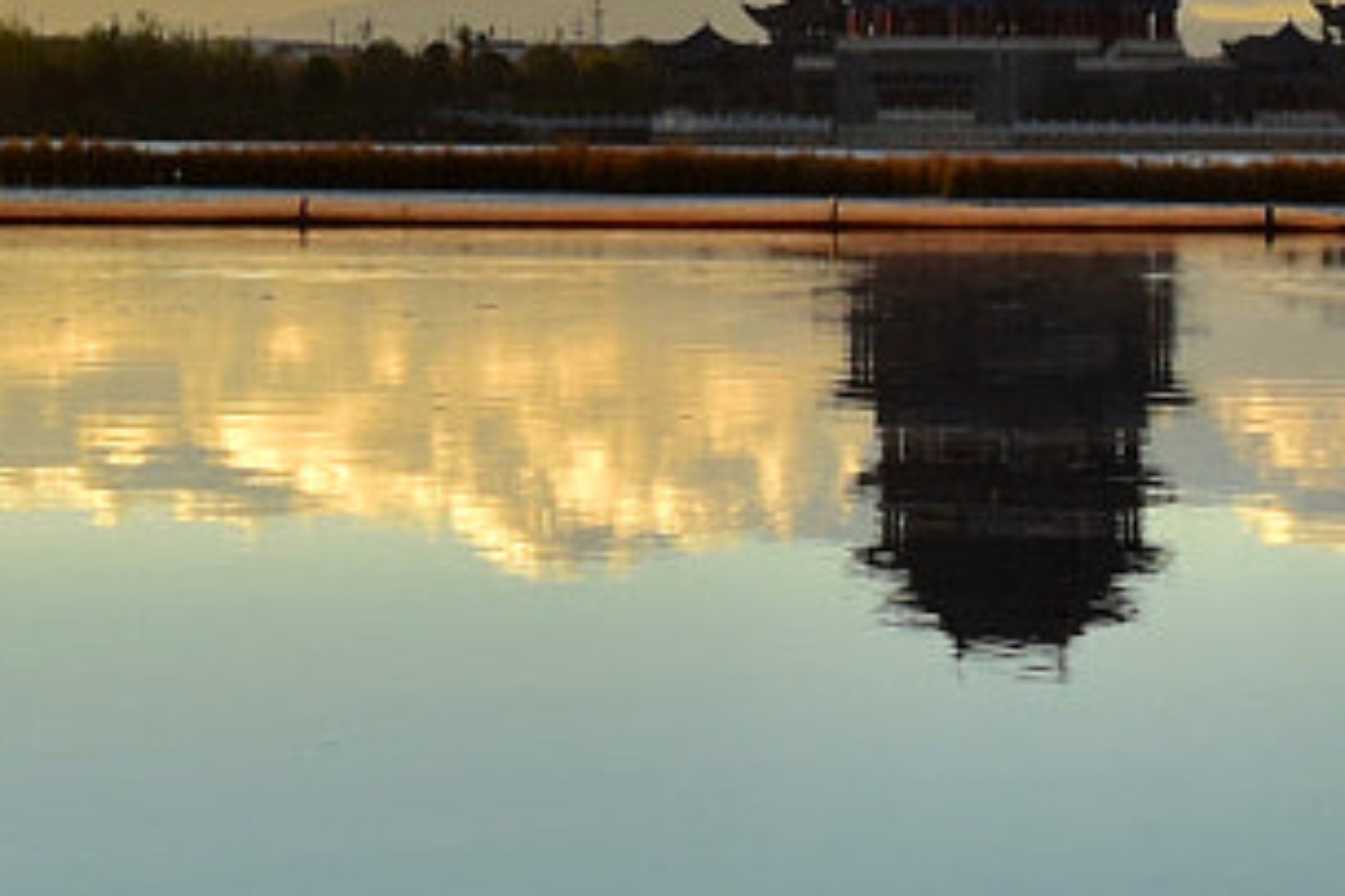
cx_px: -736
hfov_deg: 10.5
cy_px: -185
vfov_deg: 7.2
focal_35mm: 189
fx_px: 7057
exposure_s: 1/250
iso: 200
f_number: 8
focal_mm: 24
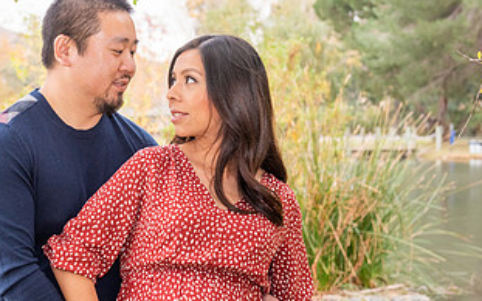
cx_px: 153
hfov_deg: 21.8
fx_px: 1247
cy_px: 187
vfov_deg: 13.7
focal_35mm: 95
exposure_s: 1/125
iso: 800
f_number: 5
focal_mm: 50
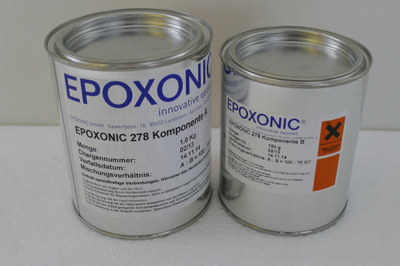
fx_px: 522
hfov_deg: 41.9
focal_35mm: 47
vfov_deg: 28.6
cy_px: 133
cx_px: 200
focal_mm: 10
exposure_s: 1/80
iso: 160
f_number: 2.6
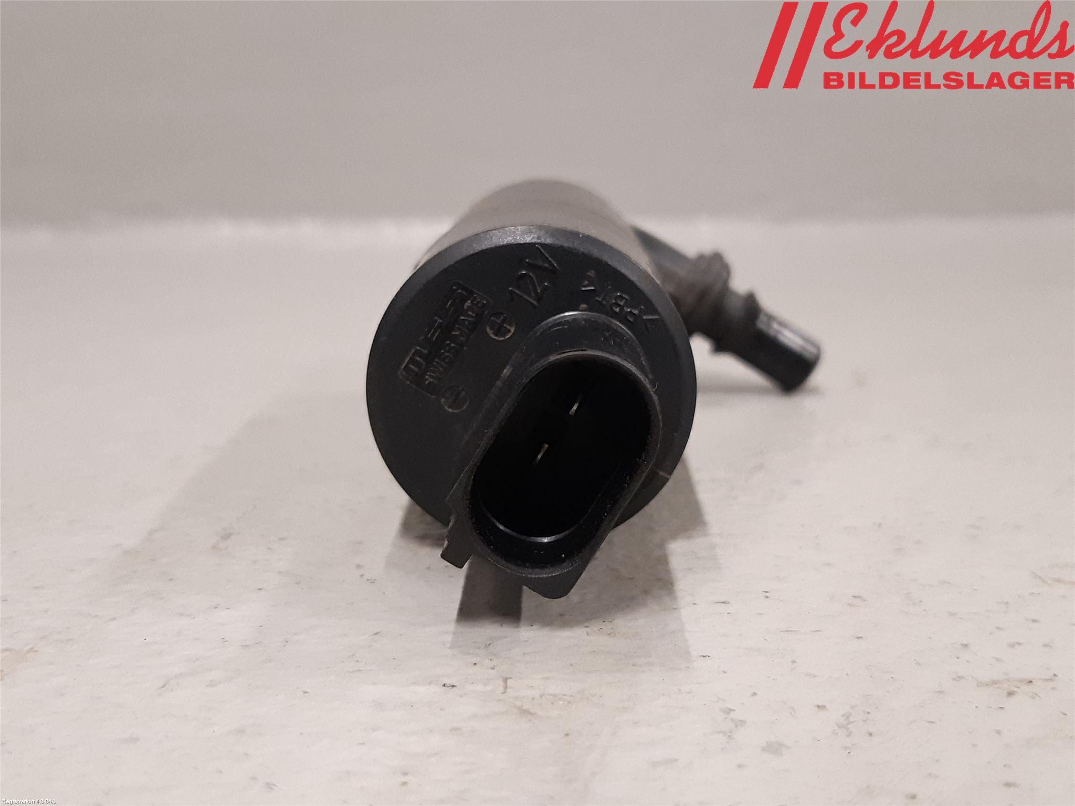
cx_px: 538
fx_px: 807
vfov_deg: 53.1
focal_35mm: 26
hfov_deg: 67.3
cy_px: 403
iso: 250
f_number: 1.7
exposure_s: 1/50
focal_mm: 3.93
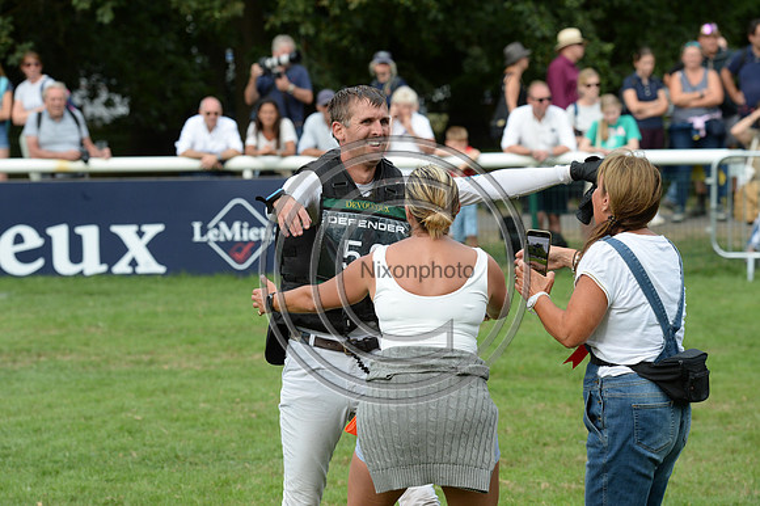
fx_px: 4642
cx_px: 380
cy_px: 253
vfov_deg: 6.2
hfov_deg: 9.4
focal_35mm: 220
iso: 1250
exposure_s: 1/1000
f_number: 9
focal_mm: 220
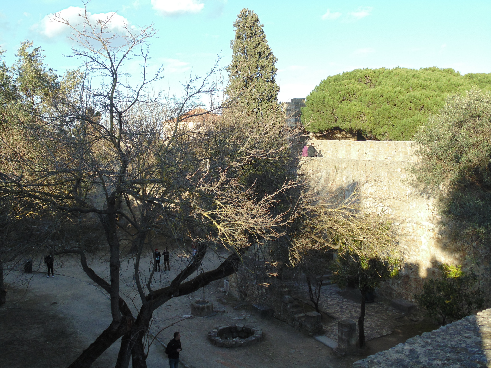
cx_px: 246
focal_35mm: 41
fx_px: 582
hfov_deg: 45.8
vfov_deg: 35.1
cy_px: 184
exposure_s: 1/250
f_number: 3.6
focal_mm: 7.4
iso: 80
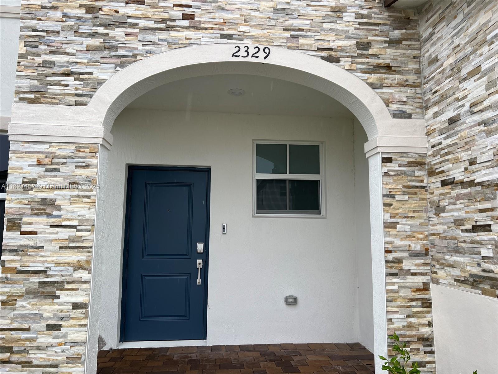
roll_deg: -0.4
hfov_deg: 67.3
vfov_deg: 53.1
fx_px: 374
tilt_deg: +6.4
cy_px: 187
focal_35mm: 26
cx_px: 249
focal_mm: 5.7
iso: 50
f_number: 1.5
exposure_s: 1/361
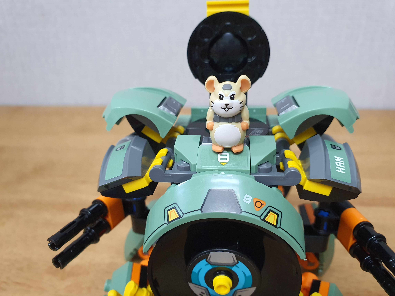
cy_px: 148
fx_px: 297
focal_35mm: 26
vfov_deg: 53.1
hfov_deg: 67.3
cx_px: 198
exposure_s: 1/40
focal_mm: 4.3
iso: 400
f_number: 2.4
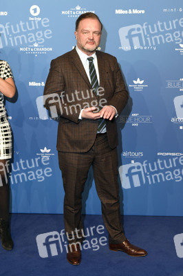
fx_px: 401
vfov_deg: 37.9
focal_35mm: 52
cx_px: 92
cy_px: 138
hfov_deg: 25.7
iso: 400
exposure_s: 1/320
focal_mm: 35
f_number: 4
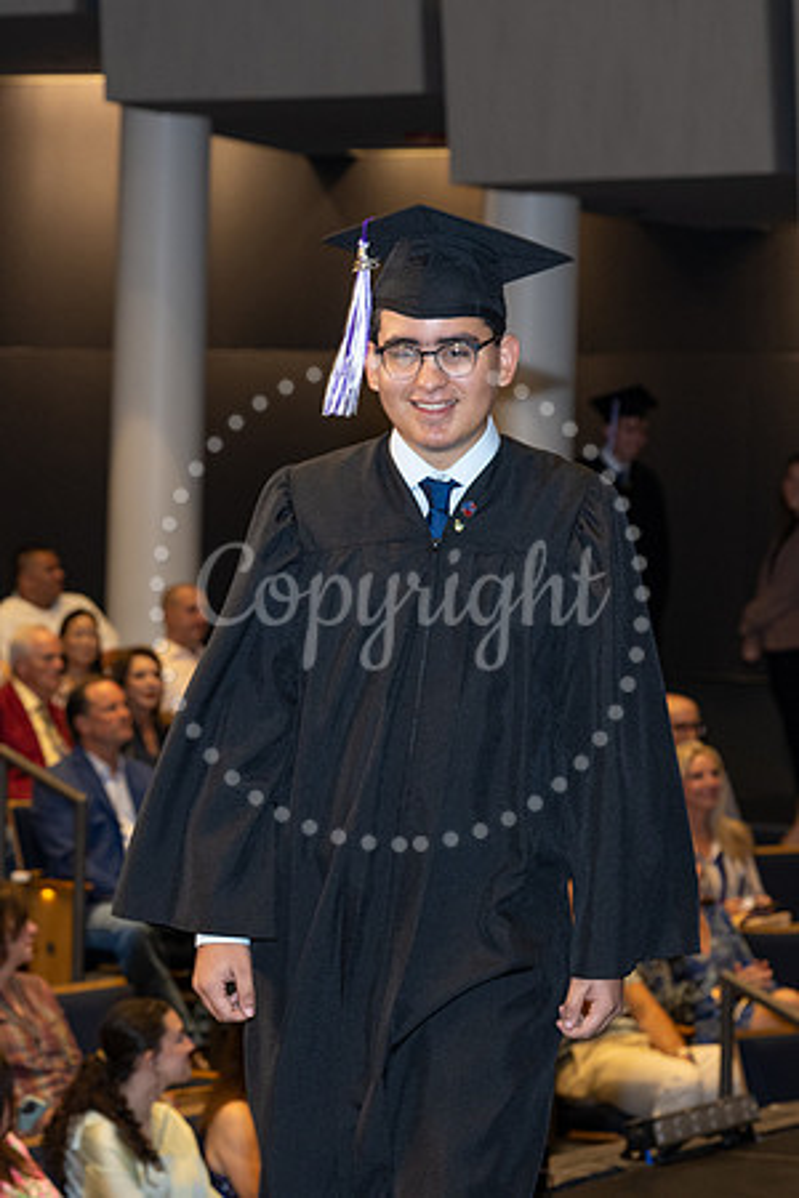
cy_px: 599
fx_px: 3795
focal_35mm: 114
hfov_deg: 12.0
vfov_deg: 17.9
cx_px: 216
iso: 1000
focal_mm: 76
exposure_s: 1/80
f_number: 5
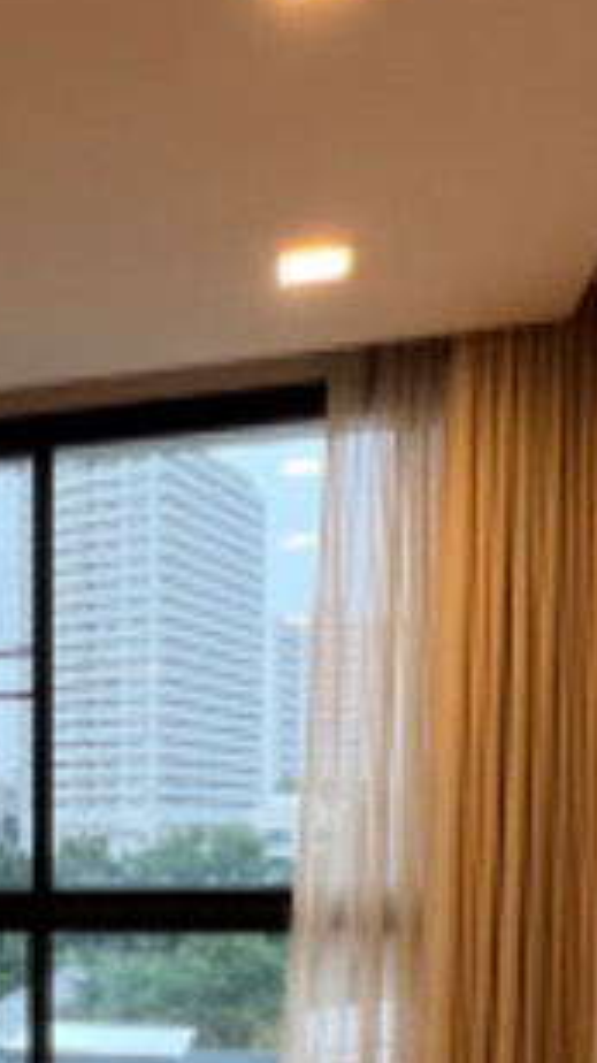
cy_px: 966
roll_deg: +2.1
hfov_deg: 22.7
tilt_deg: -1.9
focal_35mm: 46
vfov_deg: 41.0
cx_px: -207
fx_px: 1296
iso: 160
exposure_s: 1/50
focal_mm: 1.57
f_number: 1.8
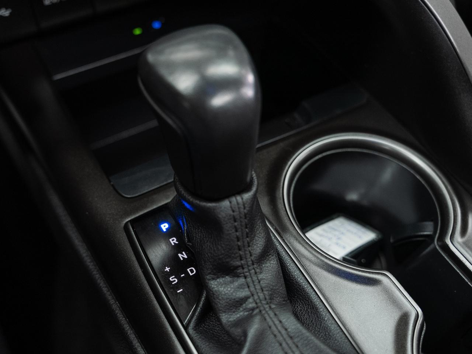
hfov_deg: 47.0
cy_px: 191
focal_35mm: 40
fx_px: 542
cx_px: 202
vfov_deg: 36.2
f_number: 3.5
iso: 800
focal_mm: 34
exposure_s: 1/30
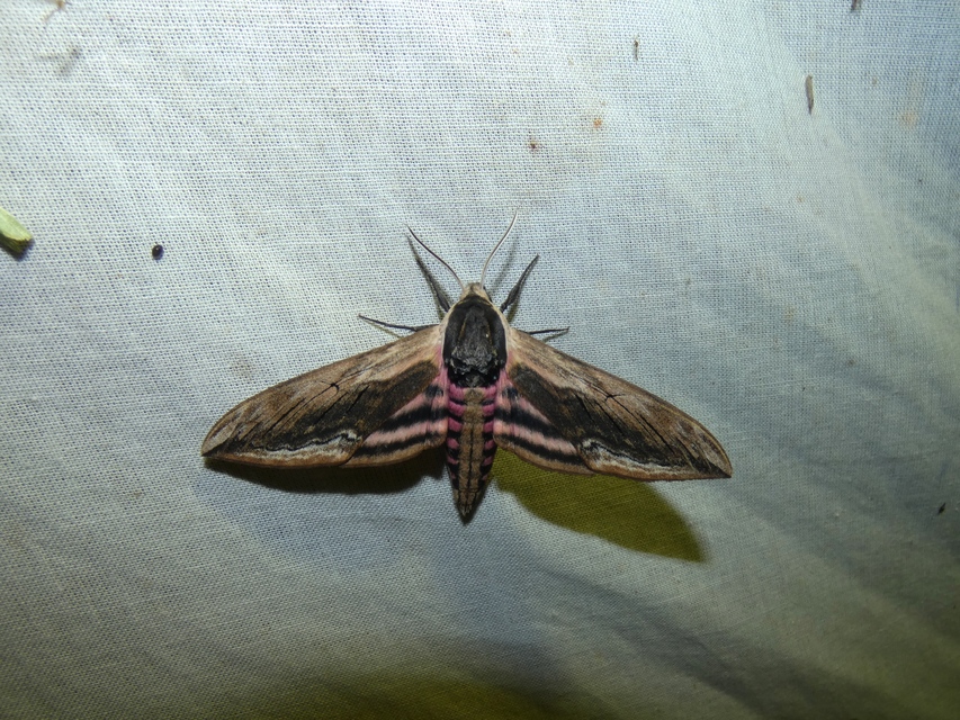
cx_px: 480
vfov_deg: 66.0
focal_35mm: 20
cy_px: 360
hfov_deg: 81.7
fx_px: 555
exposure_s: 1/60
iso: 80
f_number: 2.8
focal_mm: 3.6
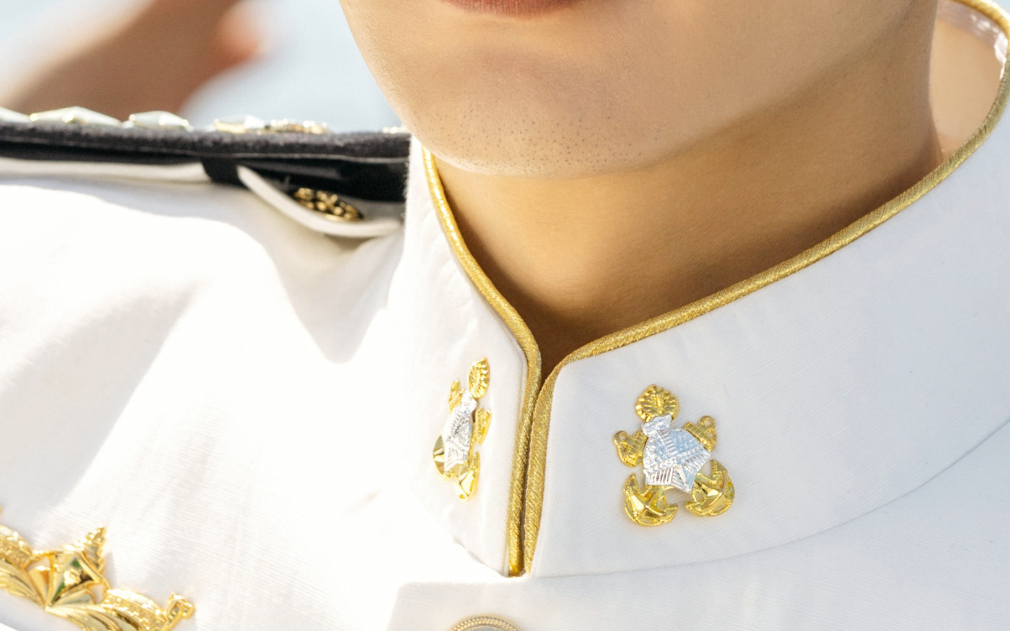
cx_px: 358
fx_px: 15057
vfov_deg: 2.4
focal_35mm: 547
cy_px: -93
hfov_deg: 3.8
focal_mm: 146
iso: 100
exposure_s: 1/400
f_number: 5.6
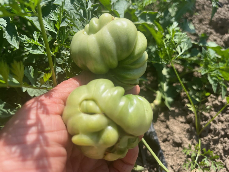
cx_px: 114
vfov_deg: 53.1
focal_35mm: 26
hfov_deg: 67.3
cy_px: 86
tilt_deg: -50.1
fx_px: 172
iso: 50
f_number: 1.6
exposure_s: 1/3049
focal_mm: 5.1
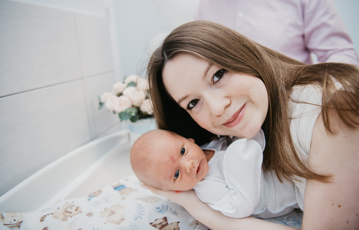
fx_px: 282
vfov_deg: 44.5
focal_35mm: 29
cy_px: 110
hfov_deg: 65.0
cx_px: 181
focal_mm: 28
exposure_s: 1/160
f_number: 3.2
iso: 320
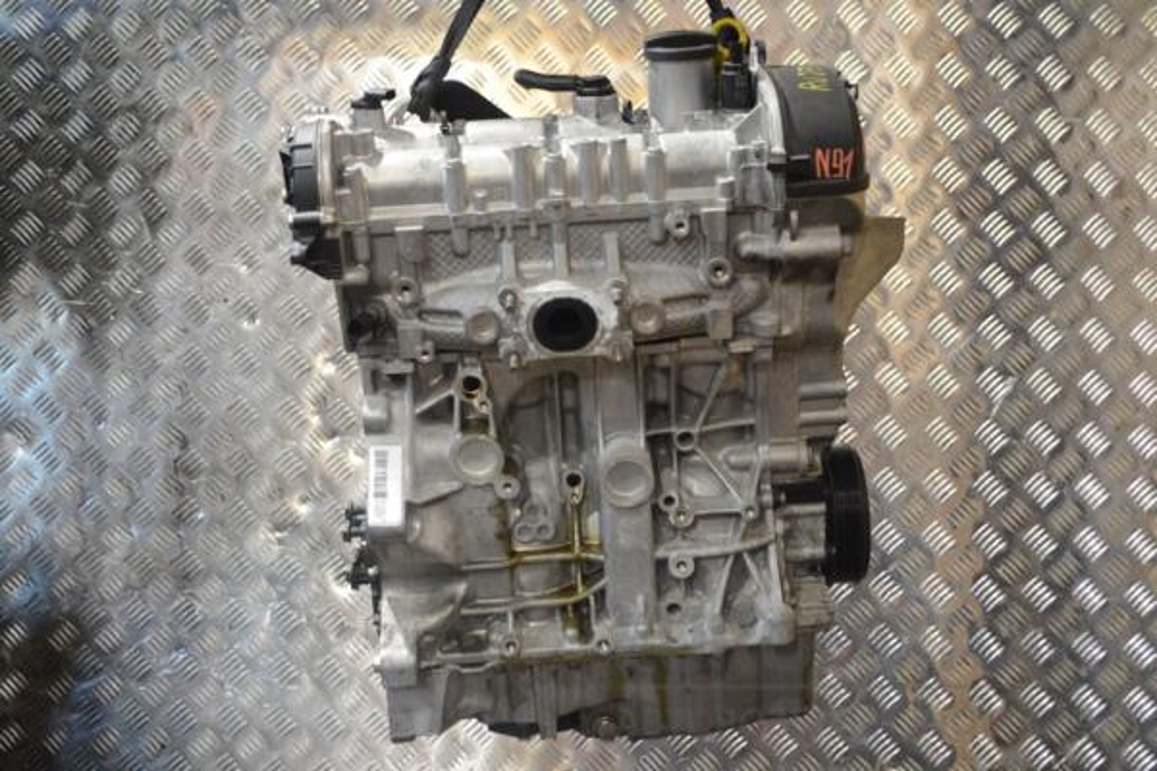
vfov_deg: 26.5
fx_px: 1639
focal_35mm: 51
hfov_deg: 38.9
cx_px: 578
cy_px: 386
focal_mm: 34
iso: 1000
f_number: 5
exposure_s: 1/30
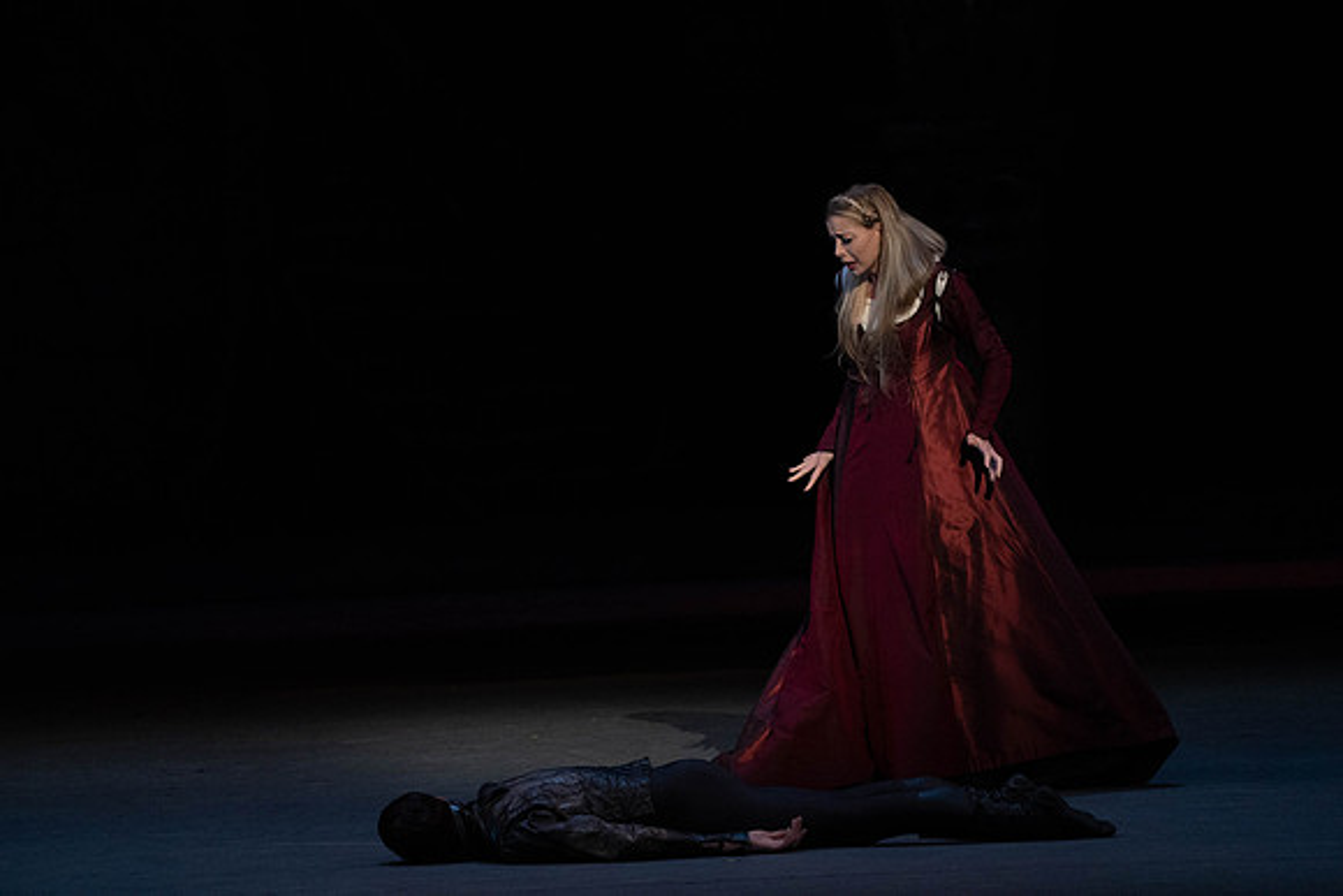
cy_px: 448
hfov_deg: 5.4
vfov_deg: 3.6
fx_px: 14141
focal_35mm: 379
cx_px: 672
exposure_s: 1/320
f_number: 6.3
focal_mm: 379
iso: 5000
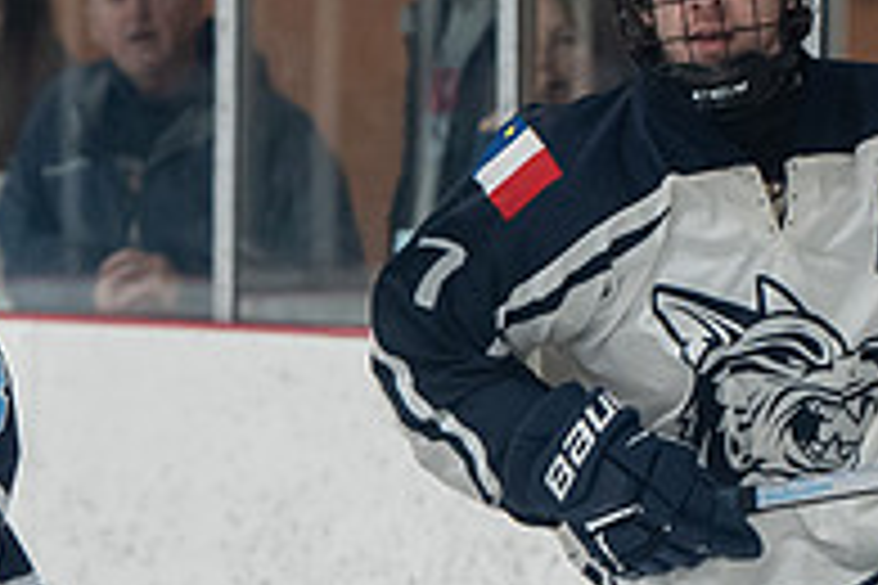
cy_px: 520
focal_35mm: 510
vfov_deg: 2.7
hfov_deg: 4.0
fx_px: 12437
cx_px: 550
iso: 2500
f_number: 2.8
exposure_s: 1/1000
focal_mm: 116
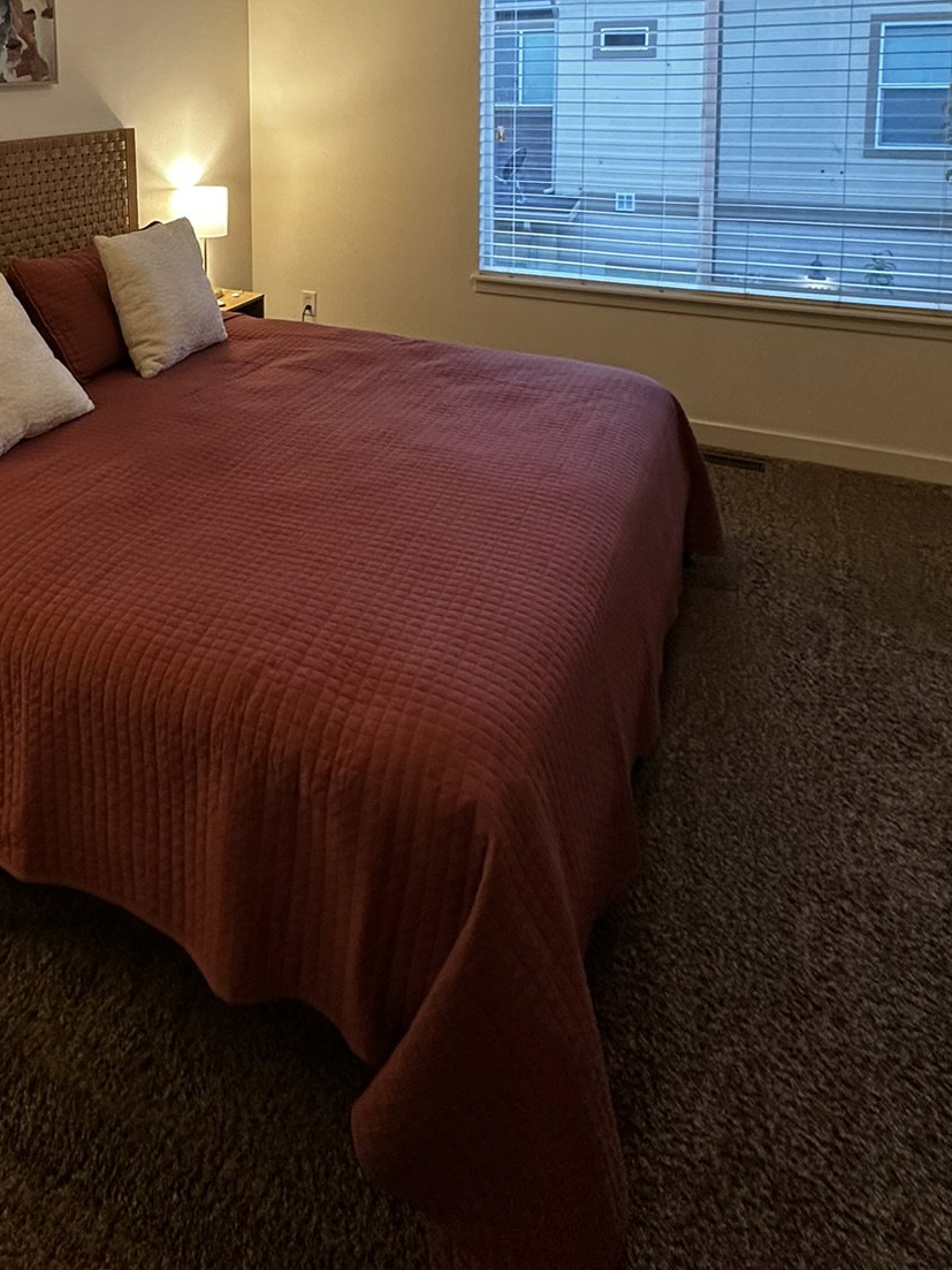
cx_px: 253
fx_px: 954
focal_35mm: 26
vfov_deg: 59.3
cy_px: 174
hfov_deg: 51.1
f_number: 2.2
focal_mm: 2.22
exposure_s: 1/60
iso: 250
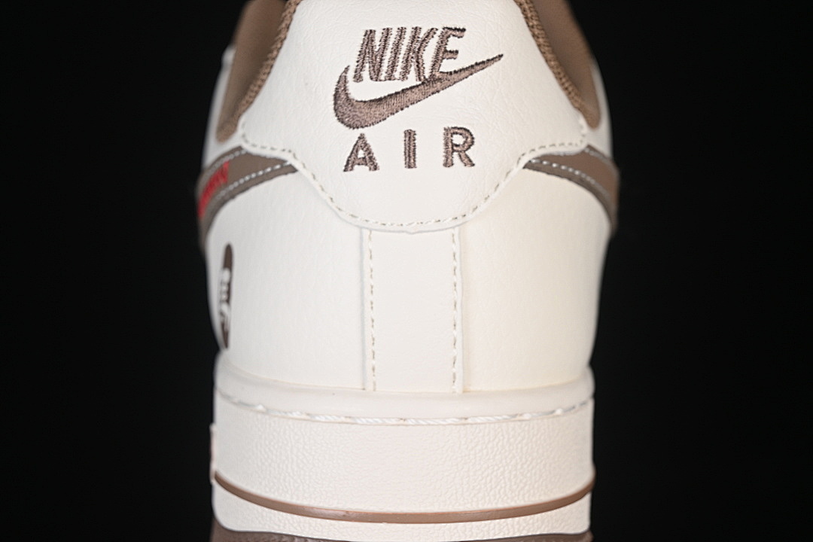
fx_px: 1694
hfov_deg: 27.0
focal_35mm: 75
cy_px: 271
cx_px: 406
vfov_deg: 18.2
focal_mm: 50
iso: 160
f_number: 7.1
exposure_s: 1/80
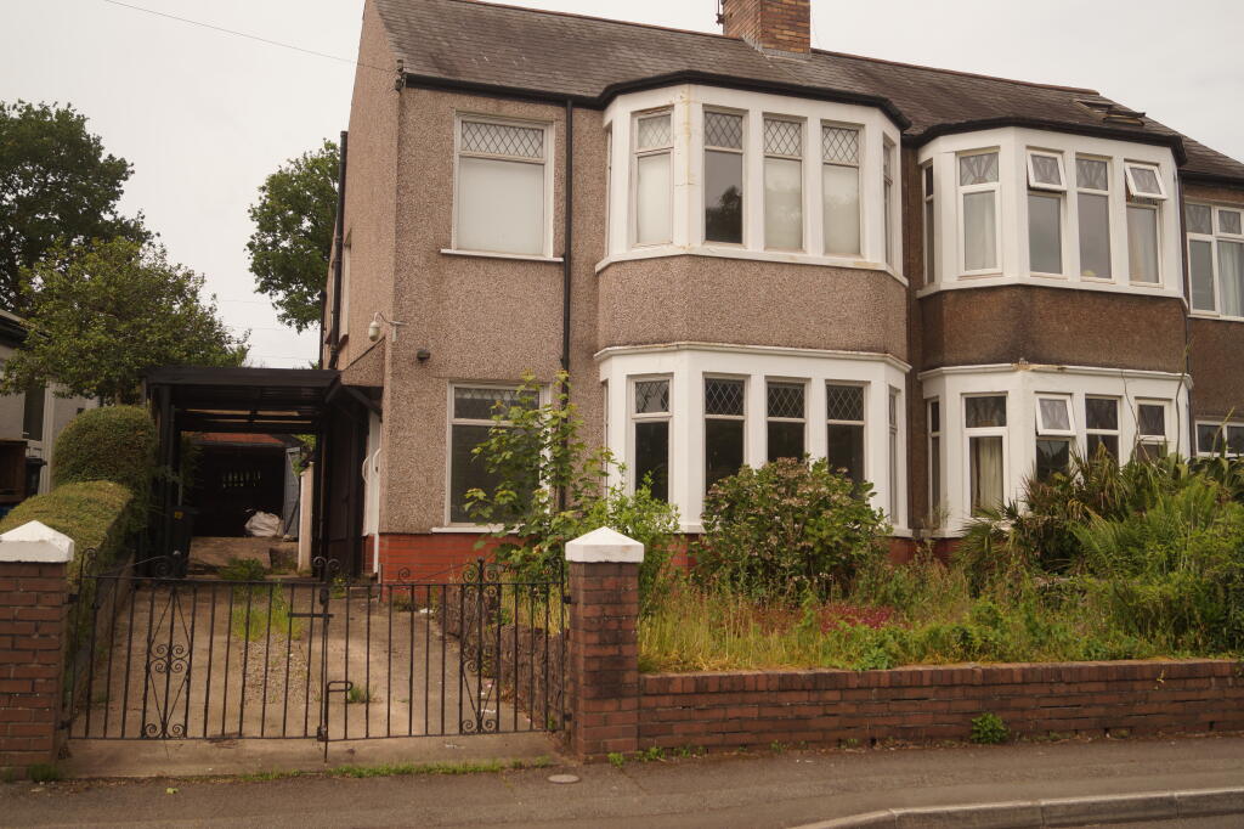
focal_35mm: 36
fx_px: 1244
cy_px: 414
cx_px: 622
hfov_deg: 53.1
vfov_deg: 36.8
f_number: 4
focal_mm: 24
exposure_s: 1/800
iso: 100
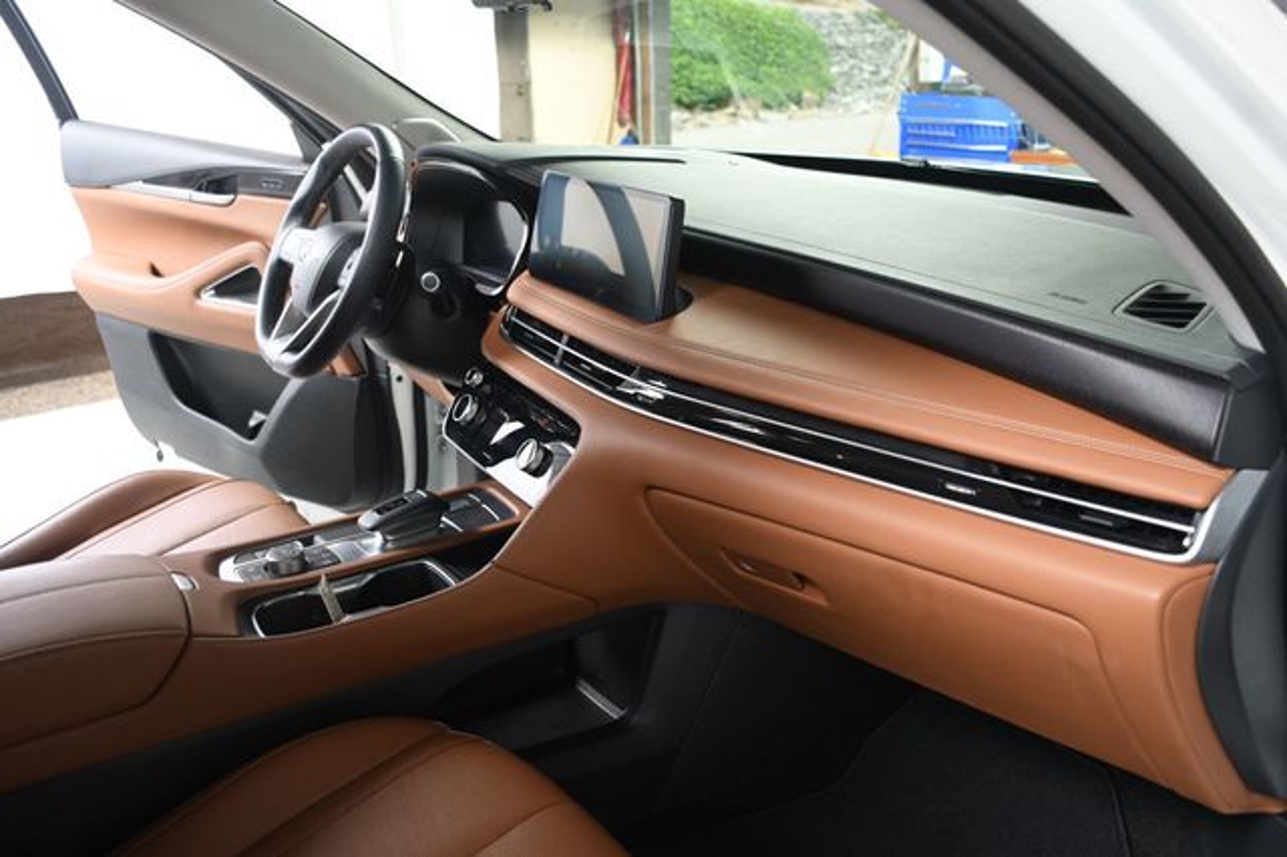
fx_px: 1179
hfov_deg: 57.2
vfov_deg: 39.9
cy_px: 428
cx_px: 644
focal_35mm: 33
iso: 100
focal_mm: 22
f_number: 3.5
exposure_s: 1/160
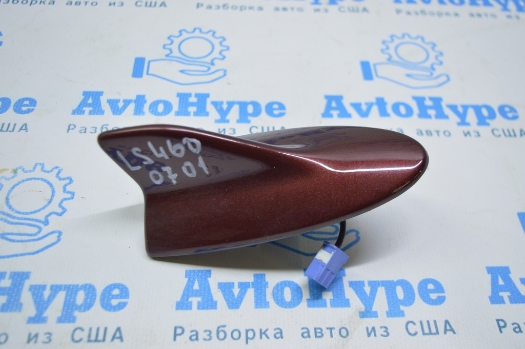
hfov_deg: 51.3
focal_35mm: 38
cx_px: 262
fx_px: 546
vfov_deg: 35.4
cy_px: 174
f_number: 4
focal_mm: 25
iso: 400
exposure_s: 1/60
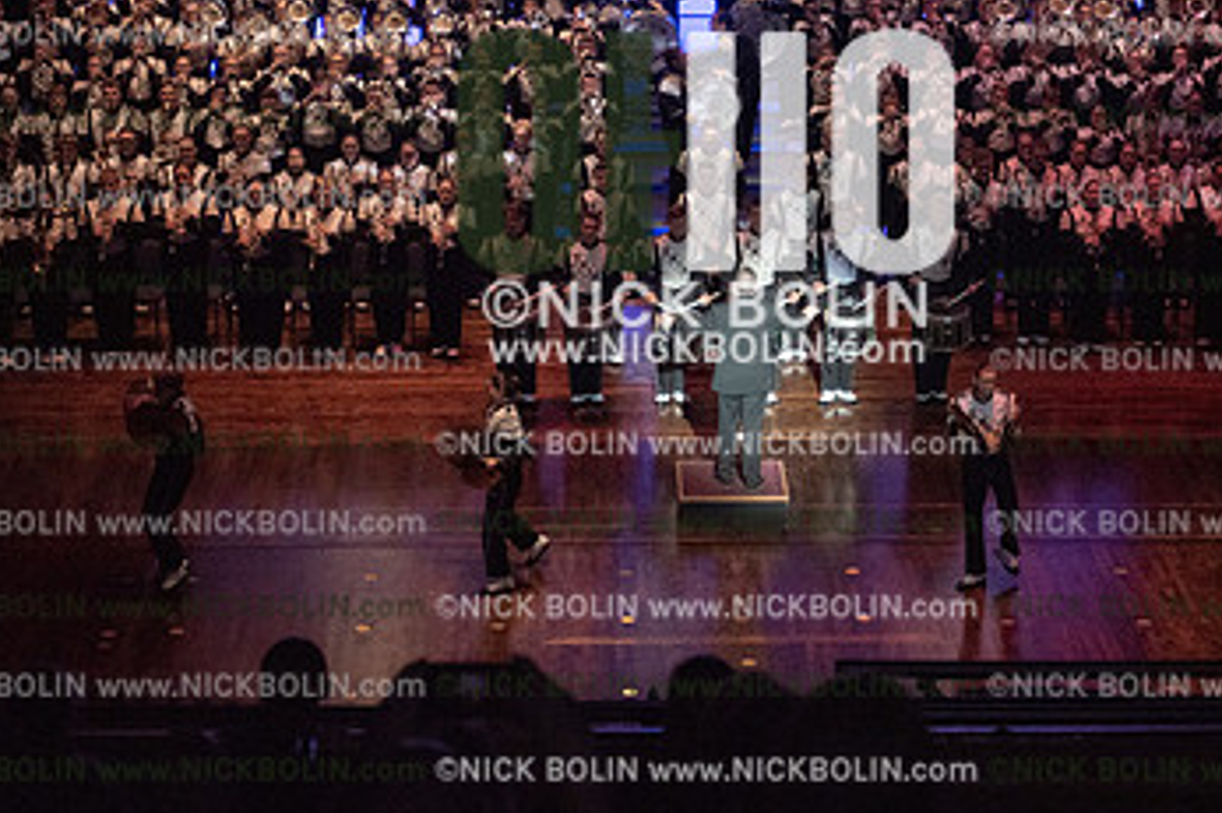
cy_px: 199
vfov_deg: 15.6
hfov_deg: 23.4
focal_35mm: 87
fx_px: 2952
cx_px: 704
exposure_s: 1/640
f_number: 2.8
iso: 2000
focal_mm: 52
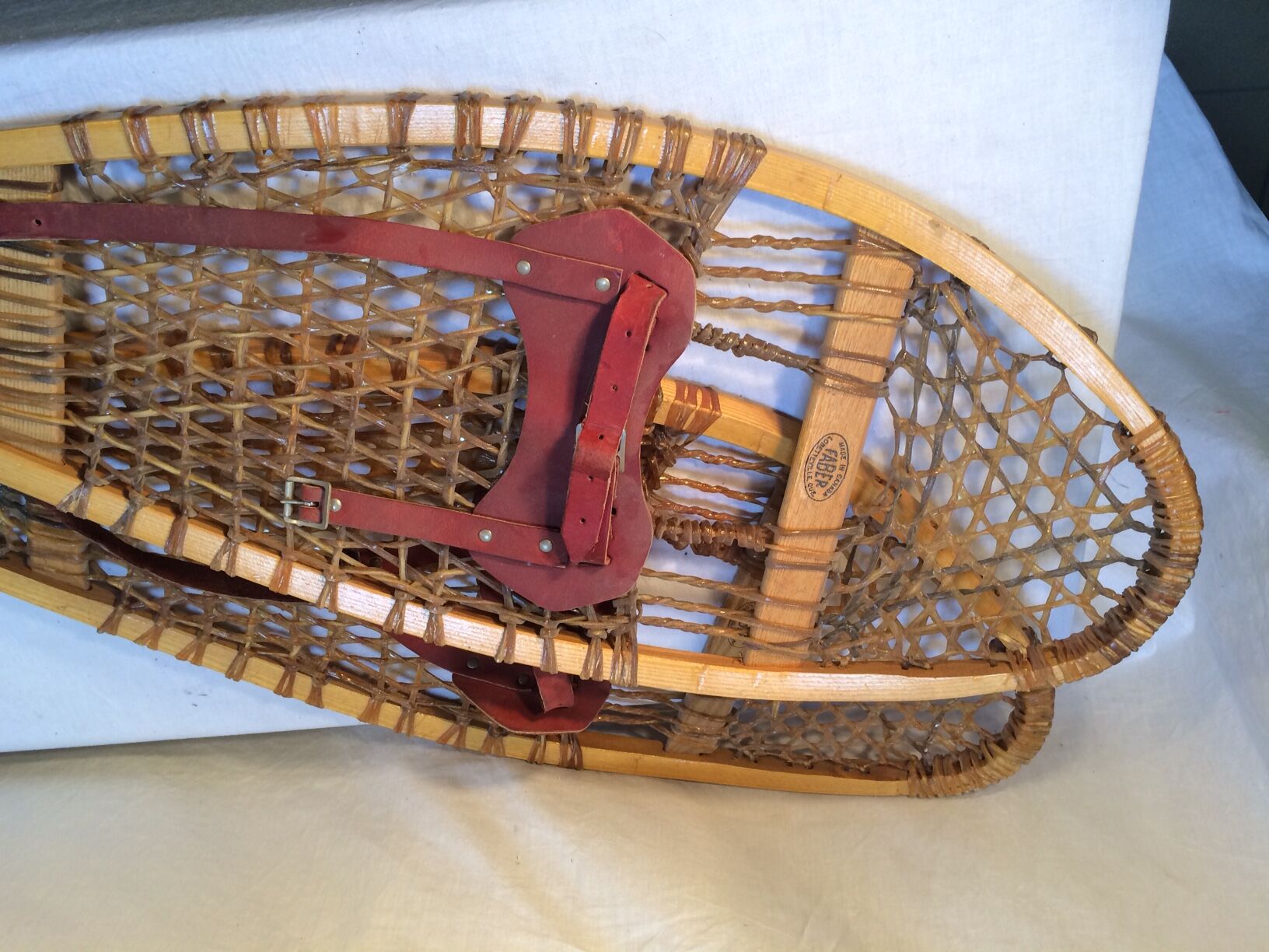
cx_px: 634
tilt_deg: -56.9
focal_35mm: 29
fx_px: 1063
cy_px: 476
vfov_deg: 48.2
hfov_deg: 61.7
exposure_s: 1/33
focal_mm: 4.15
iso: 40
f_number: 2.2
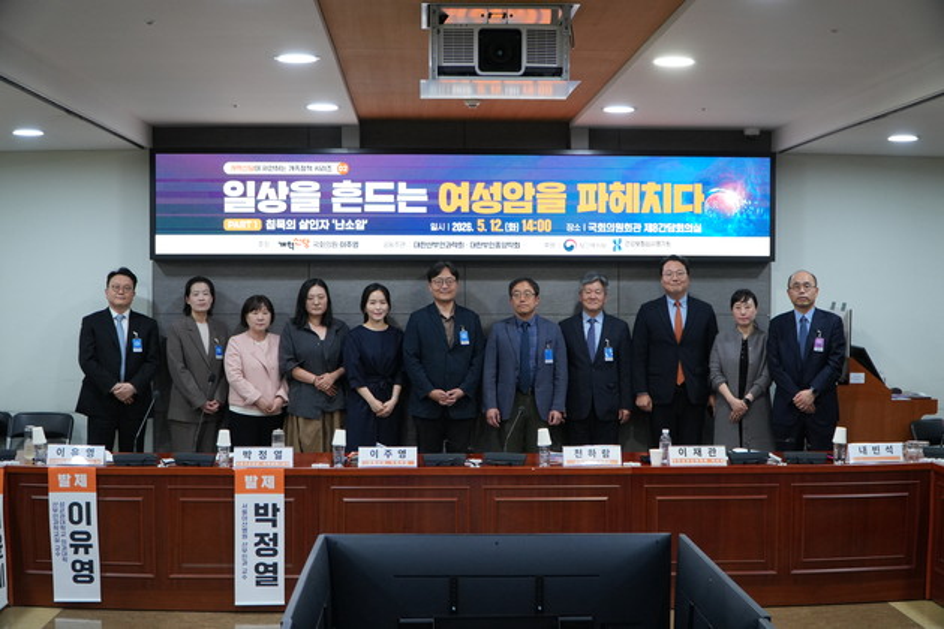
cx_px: 472
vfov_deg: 30.8
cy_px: 314
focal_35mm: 44
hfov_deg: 45.0
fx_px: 1141
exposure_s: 1/200
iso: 1250
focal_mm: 29
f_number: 4
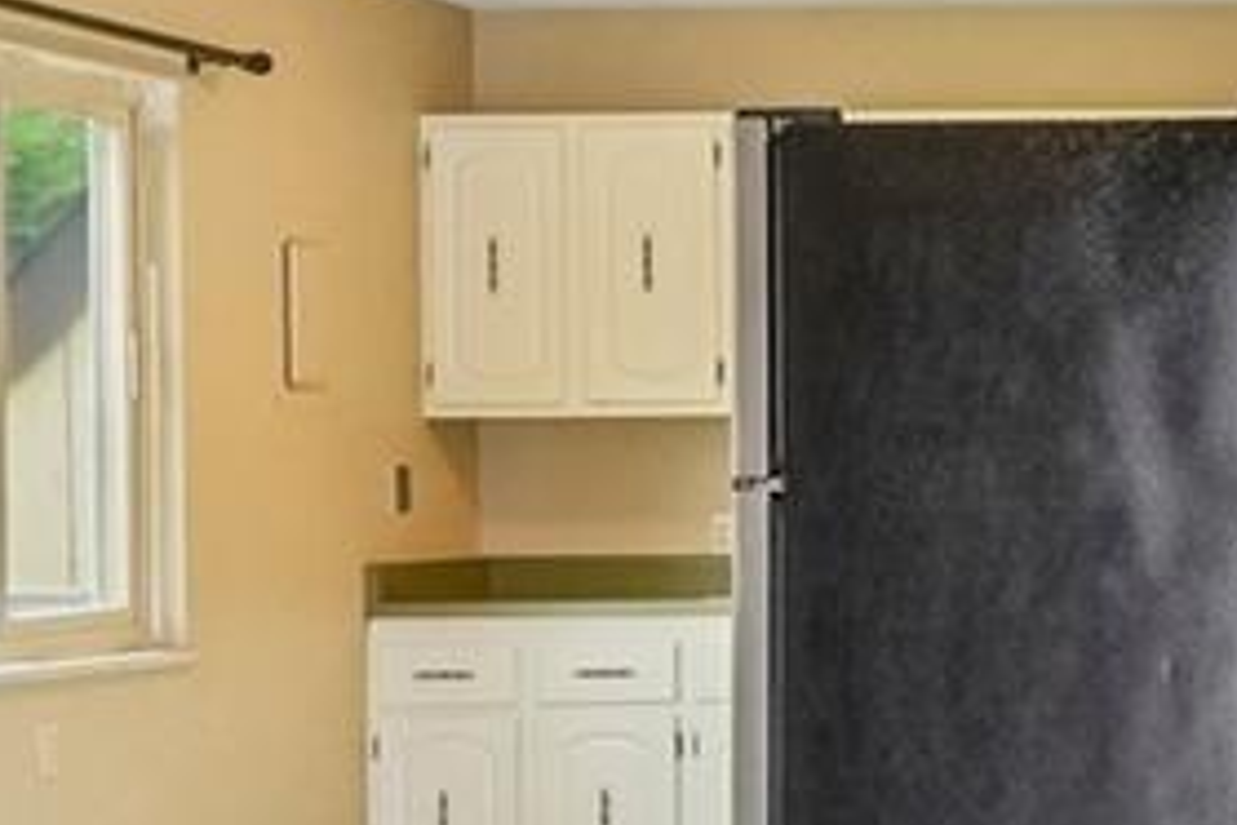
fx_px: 2955
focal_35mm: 86
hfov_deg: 20.1
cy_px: 457
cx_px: 1902
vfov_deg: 15.9
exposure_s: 1/25
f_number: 8
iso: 800
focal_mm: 10
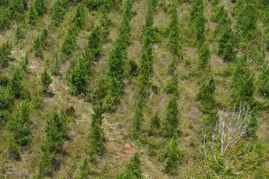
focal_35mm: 83
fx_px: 620
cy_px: 95
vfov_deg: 16.5
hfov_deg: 21.3
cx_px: -111
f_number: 1.8
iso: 160
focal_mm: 8.67
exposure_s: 1/3000
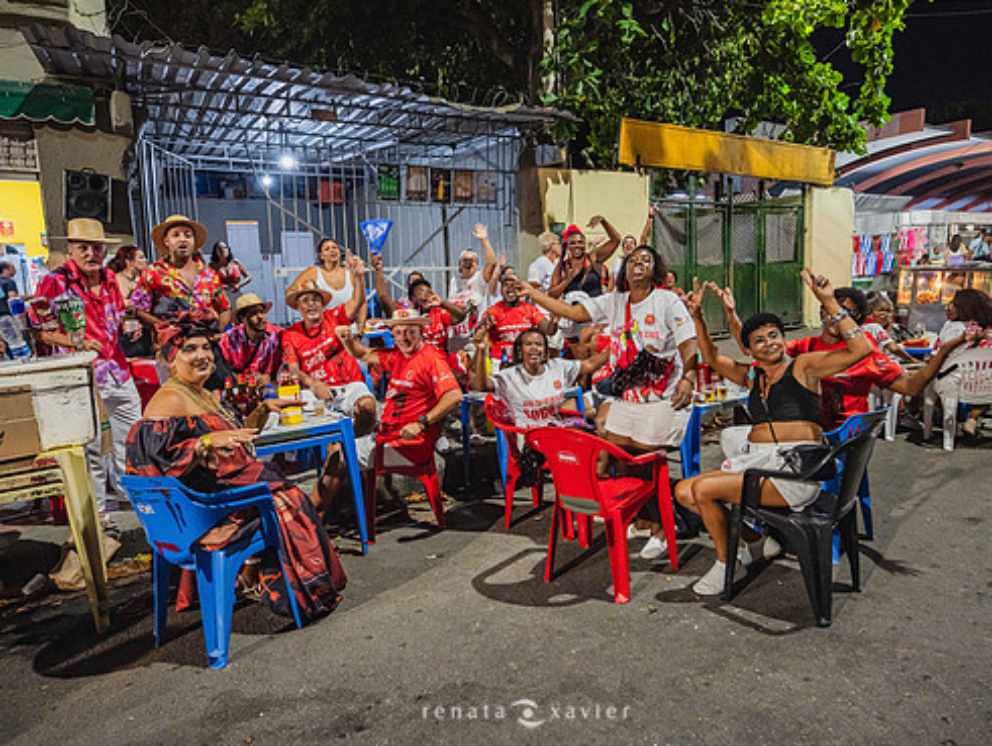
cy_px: 357
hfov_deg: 78.9
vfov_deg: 63.5
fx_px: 602
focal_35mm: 21
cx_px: 523
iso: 1250
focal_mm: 18.5
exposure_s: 1/80
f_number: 4
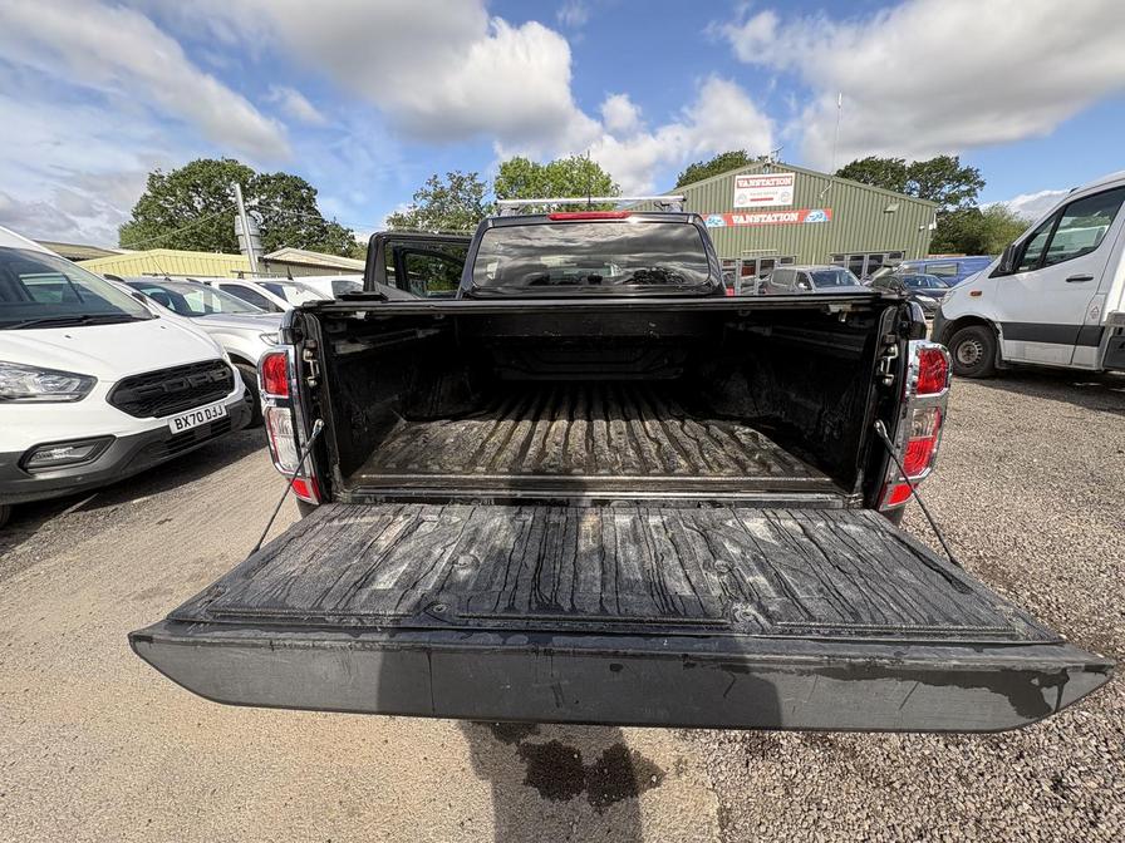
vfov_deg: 85.7
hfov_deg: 102.1
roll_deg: +2.0
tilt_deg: -14.4
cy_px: 422
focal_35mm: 14
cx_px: 562
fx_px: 455
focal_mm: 2.22
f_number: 2.2
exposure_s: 1/230
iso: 40
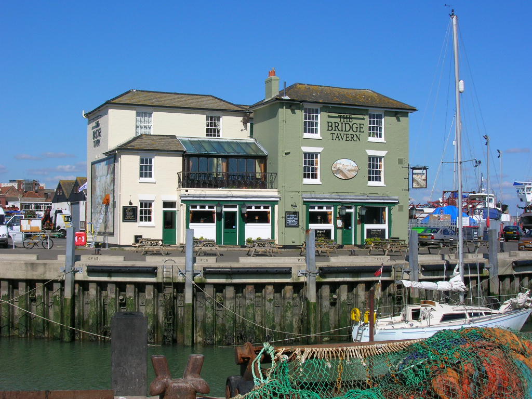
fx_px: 768
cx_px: 266
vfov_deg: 29.1
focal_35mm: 50
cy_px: 200
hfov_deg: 38.2
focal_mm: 8.4
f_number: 5.6
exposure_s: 1/530
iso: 50
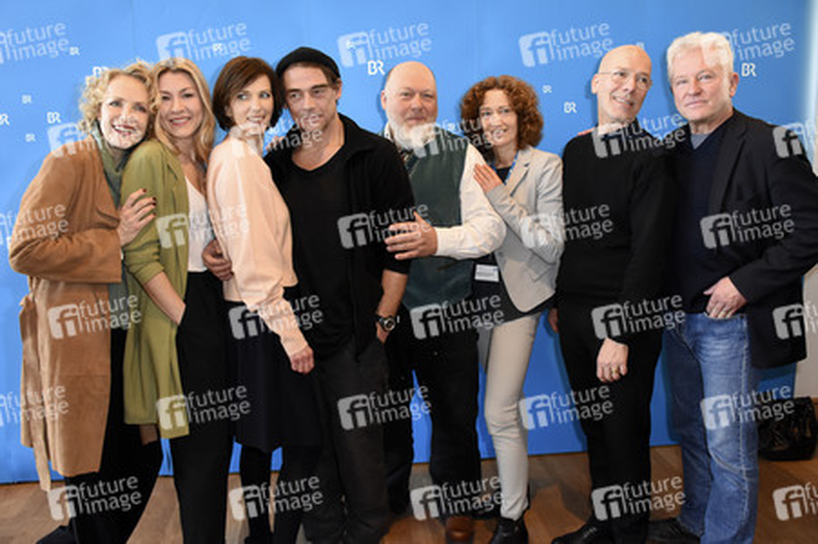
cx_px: 409
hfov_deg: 67.4
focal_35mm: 27
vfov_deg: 47.9
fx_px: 613
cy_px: 272
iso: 1600
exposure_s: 1/160
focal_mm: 18
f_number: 4.5
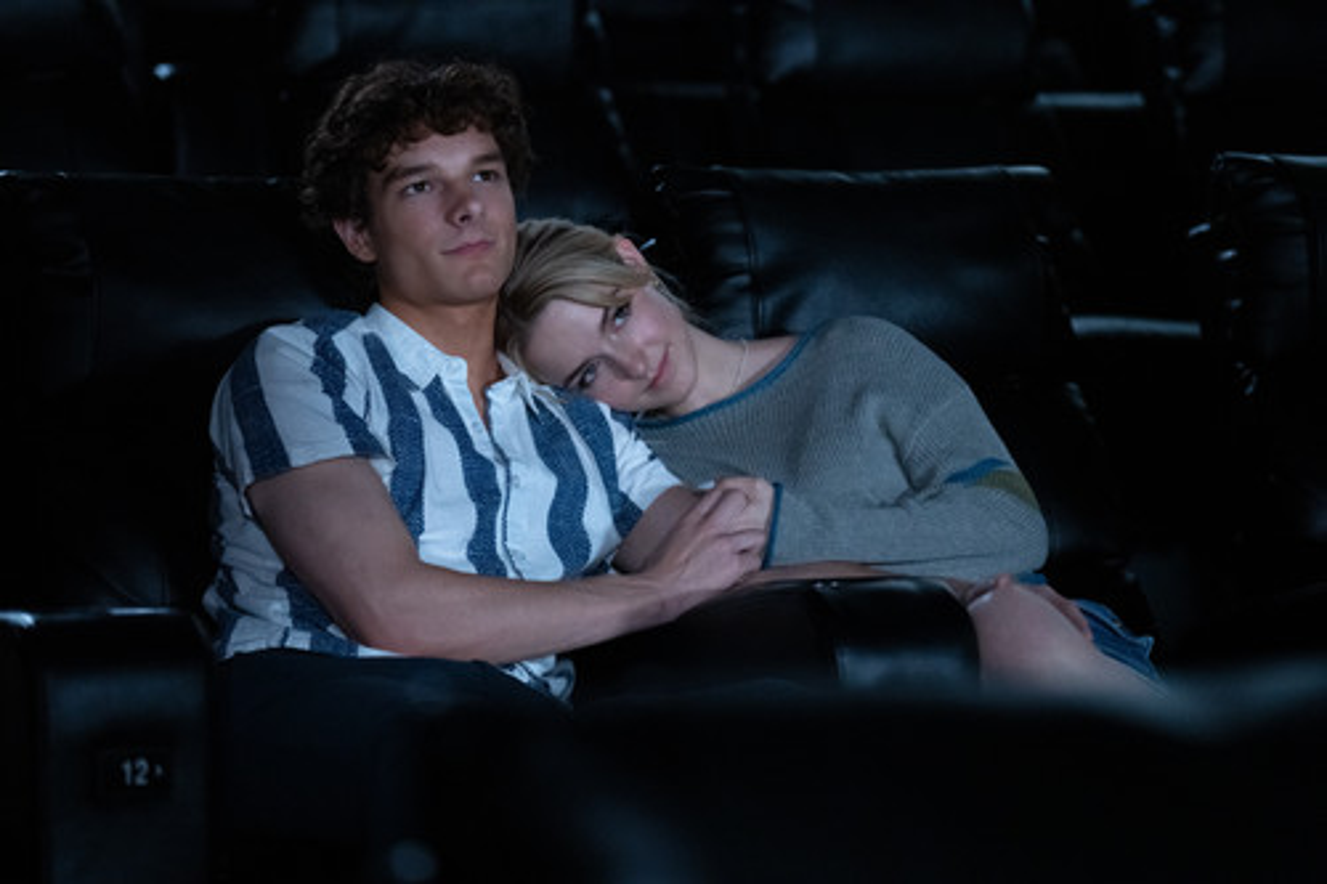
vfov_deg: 14.5
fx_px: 3464
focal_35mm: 94
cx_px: 664
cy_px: 442
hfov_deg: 21.7
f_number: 2.8
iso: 10000
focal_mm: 94
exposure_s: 1/125
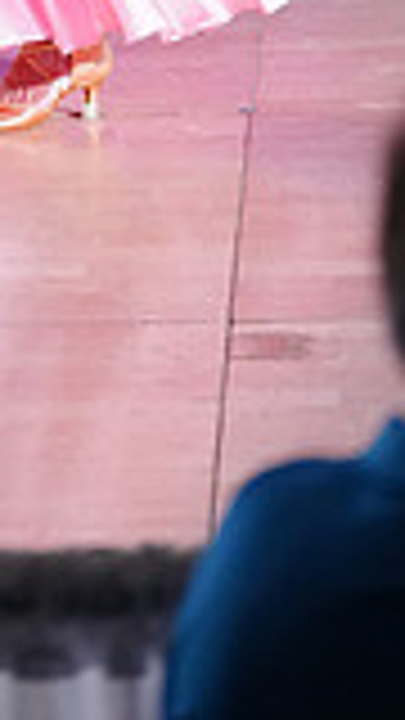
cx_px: -331
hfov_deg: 3.8
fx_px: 6109
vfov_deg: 6.6
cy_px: -562
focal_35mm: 320
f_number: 2.8
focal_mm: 84
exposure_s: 1/500
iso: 2500
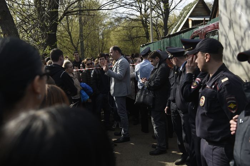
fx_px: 264
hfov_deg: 50.7
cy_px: 83
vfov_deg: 35.0
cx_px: 125
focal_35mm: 38
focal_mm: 38
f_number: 4
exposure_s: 1/1250
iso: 200
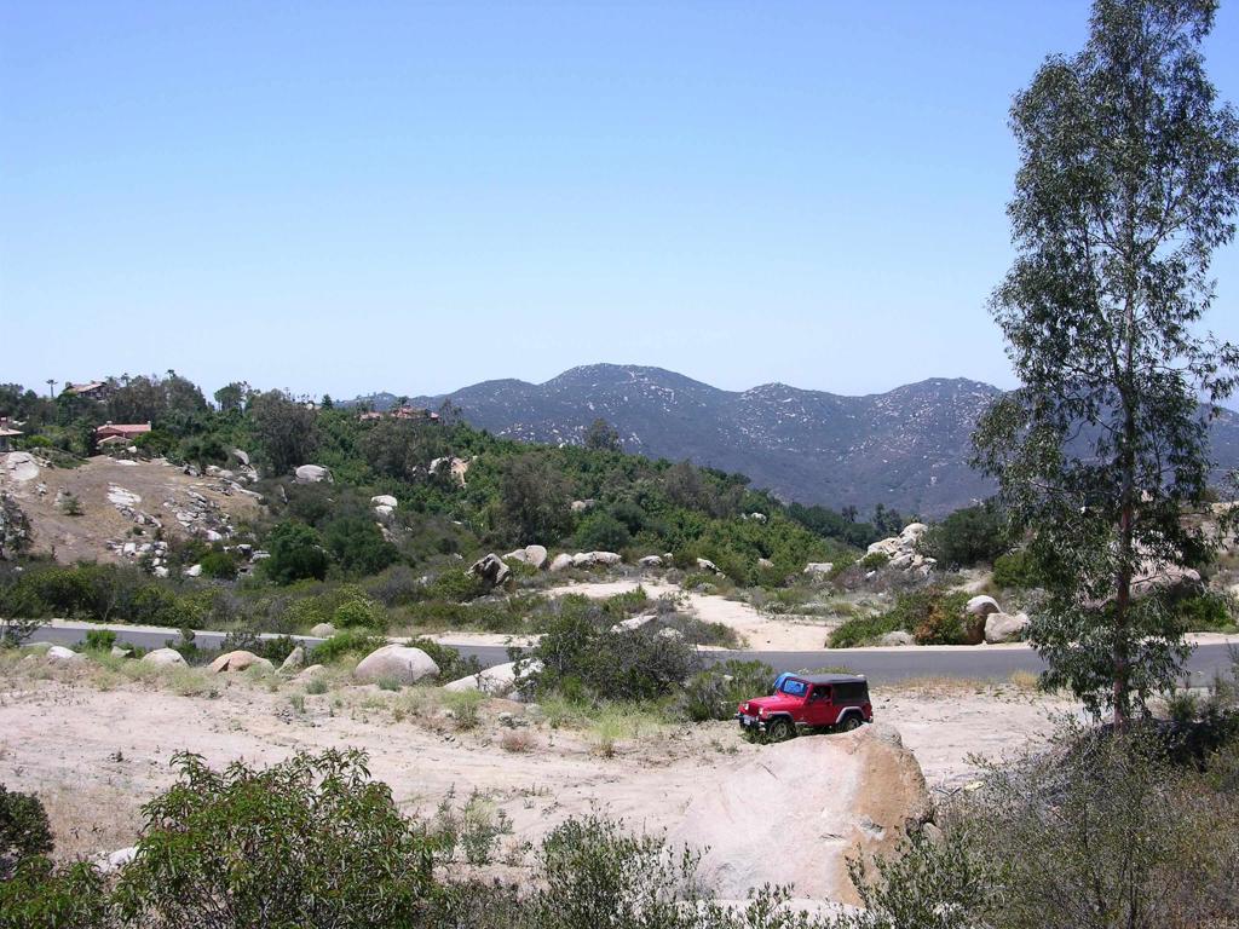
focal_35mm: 35
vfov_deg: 40.7
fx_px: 1253
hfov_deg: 52.6
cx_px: 620
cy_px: 464
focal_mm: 8.9
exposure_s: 1/185
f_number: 8
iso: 50
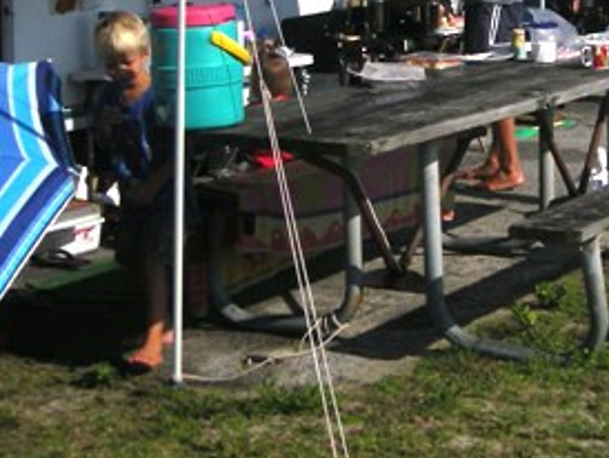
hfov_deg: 19.8
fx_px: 1726
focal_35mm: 98
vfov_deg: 14.8
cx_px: 478
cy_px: -16
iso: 50
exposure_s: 1/902
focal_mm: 5.7
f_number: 5.7
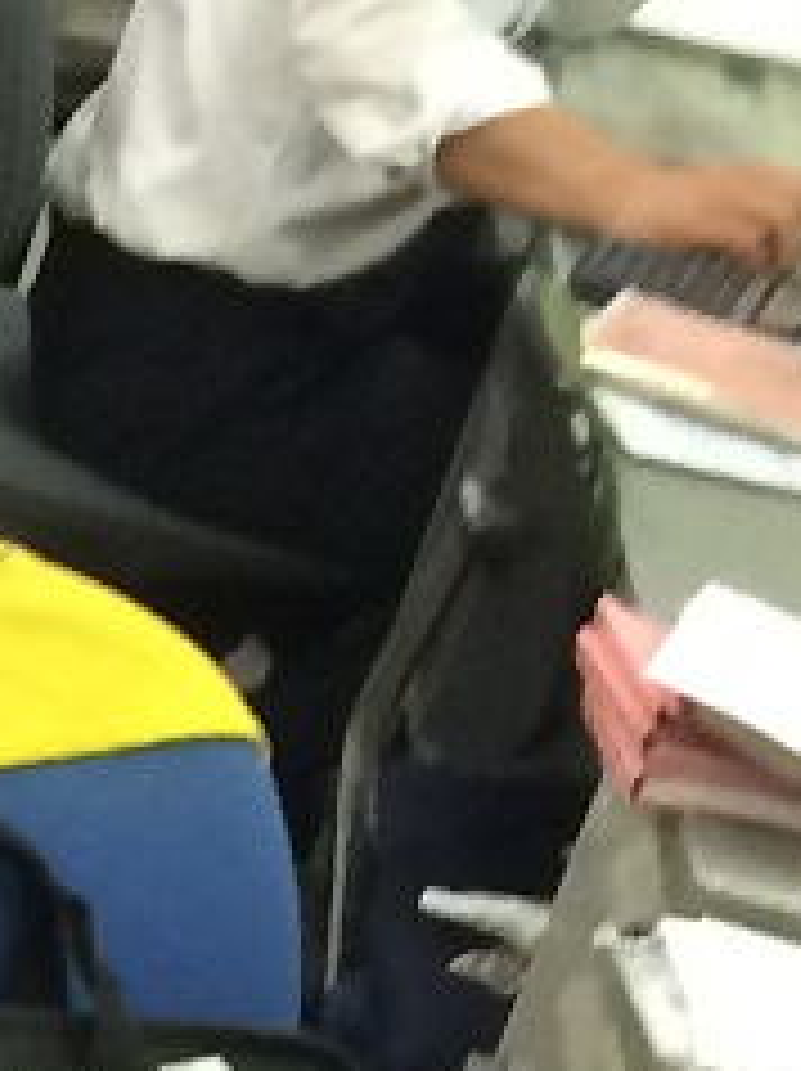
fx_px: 6367
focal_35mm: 206
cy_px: 2866
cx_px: -1242
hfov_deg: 6.8
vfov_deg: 8.5
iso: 100
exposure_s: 1/30
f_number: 2.2
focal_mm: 4.12
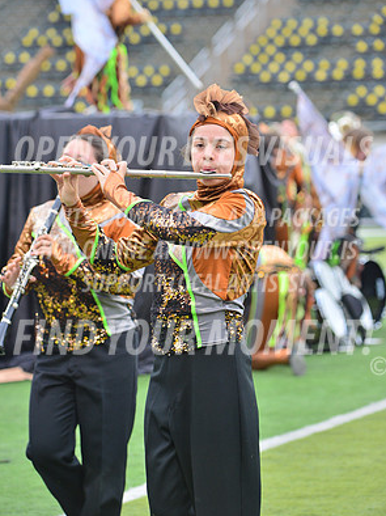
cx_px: 193
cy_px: 248
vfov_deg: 10.3
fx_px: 2858
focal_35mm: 192
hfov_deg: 7.7
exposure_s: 1/200
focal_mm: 175
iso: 400
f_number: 5.6
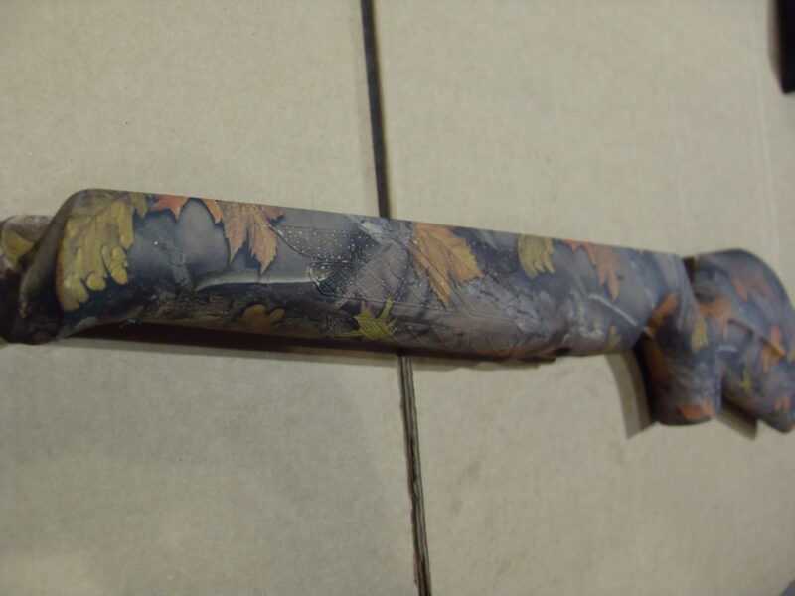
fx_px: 804
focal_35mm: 35
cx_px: 398
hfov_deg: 52.6
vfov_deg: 40.7
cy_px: 298
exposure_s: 1/30
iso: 200
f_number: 2.8
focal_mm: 6.3
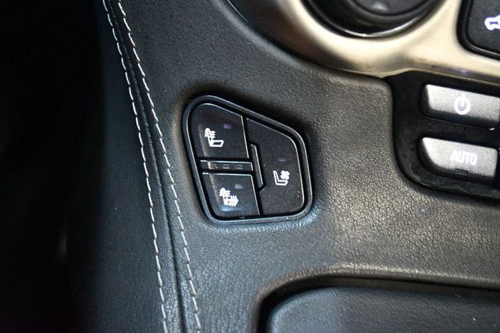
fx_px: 666
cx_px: 250
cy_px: 166
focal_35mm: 48
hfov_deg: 41.1
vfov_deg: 28.0
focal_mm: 32
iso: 12800
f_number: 4.8
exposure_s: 1/25
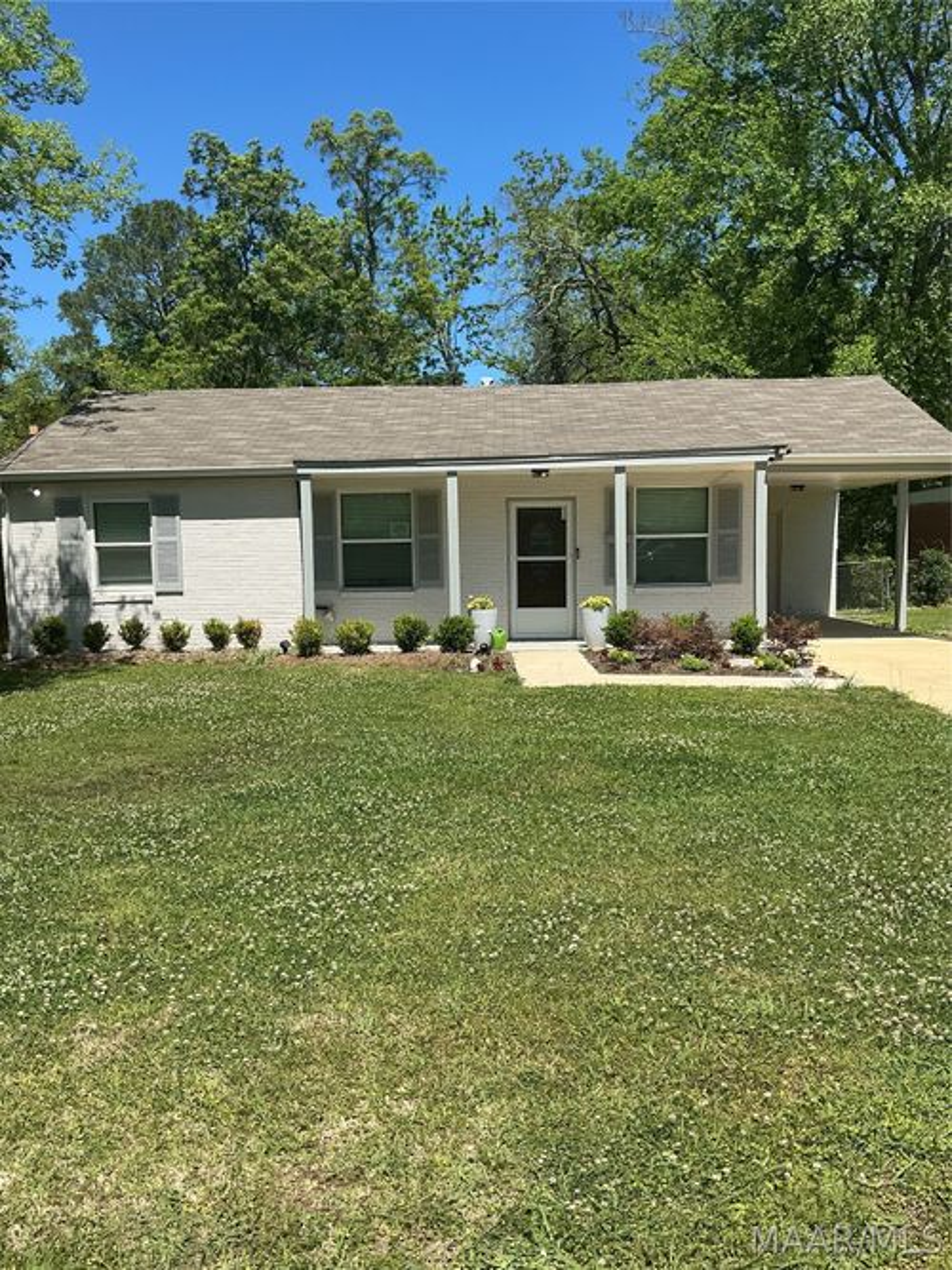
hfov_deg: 48.2
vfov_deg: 61.7
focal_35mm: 29
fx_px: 1064
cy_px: 635
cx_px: 476
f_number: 1.8
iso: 25
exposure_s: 1/1577
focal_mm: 3
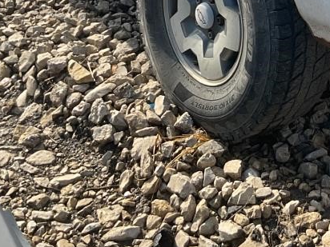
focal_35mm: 90
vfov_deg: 15.4
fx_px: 858
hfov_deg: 21.0
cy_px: -102
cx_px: 329
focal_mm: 3
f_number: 1.8
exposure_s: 1/1015
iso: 16
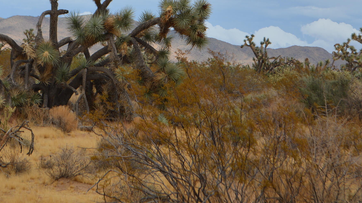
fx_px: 1410
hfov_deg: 14.6
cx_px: 171
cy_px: 33
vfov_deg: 8.2
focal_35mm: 147
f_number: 9
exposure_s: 1/320
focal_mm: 55
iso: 100
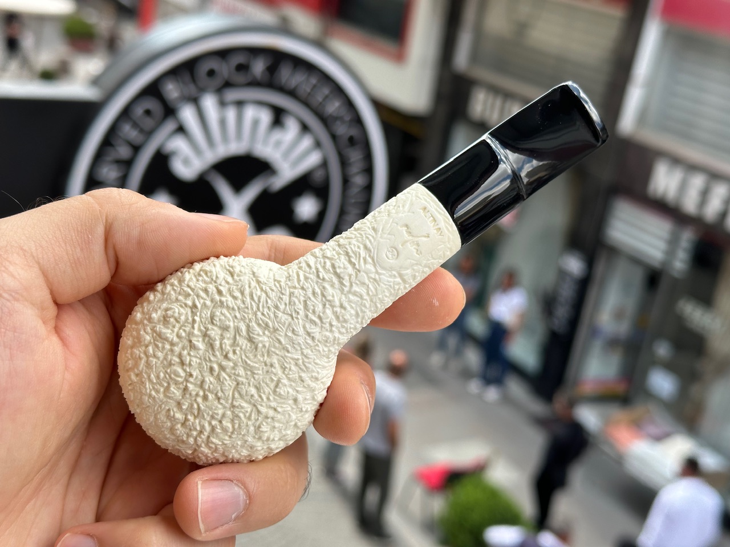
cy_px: 274
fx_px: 1012
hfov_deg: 39.7
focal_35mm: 48
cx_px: 365
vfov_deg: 30.3
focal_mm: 6.86
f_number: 1.78
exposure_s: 1/709
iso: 64
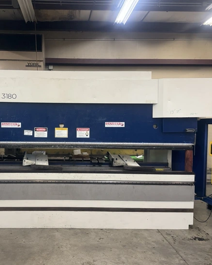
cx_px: 70
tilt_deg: -2.6
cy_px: 131
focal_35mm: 32
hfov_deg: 45.1
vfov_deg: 55.7
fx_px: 251
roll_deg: -0.6
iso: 200
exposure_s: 1/120
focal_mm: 6.76
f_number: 1.78
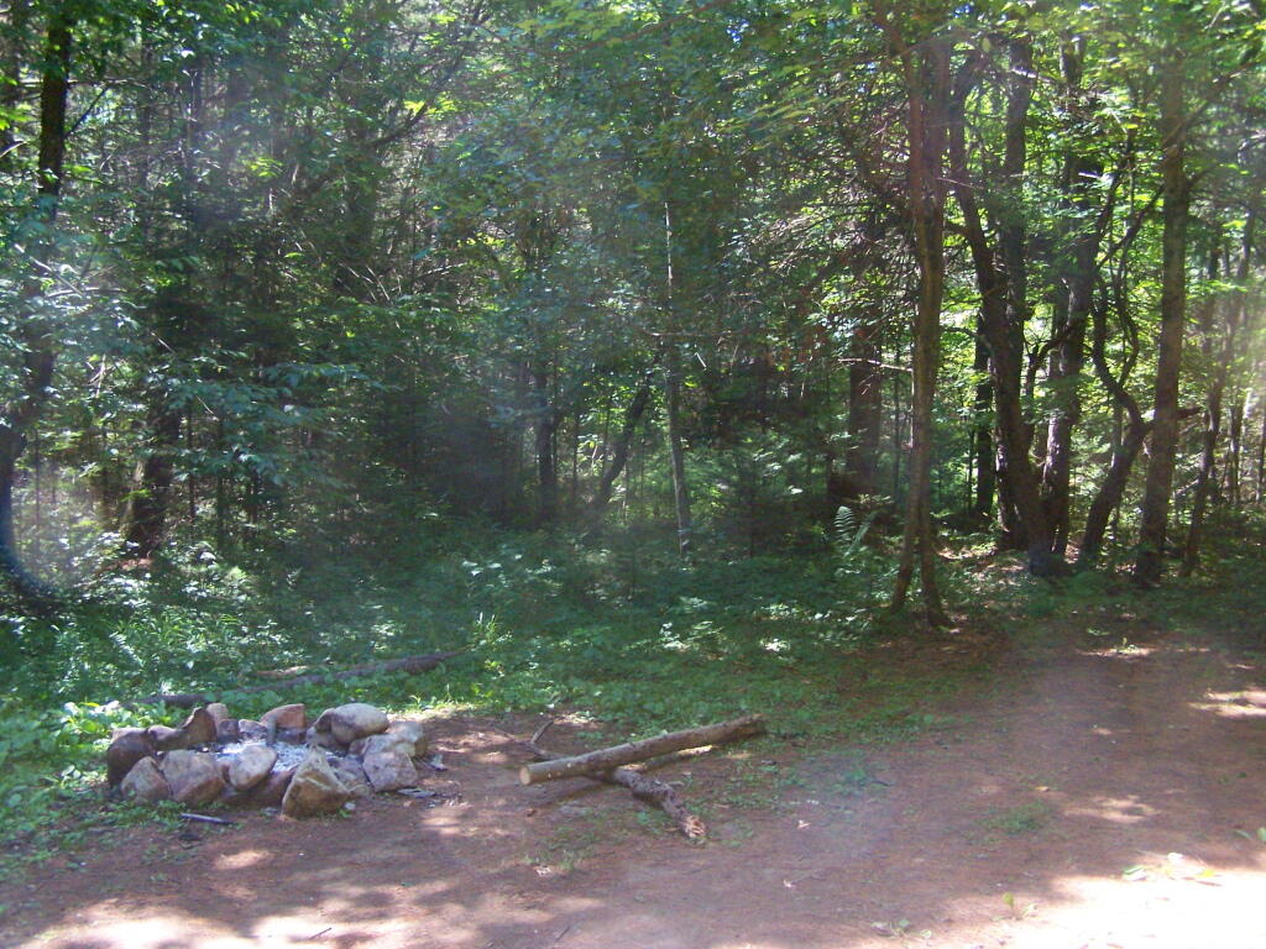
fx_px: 1390
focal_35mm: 38
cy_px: 474
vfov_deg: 37.7
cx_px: 633
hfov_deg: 49.0
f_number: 2.8
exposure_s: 1/250
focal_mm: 6.3
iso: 400
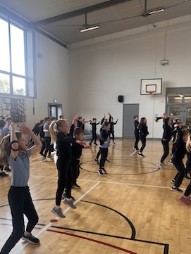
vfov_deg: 51.0
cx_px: 85
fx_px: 265
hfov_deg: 39.6
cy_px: 152
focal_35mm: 36
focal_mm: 5.7
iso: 50
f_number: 1.5
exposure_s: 1/163
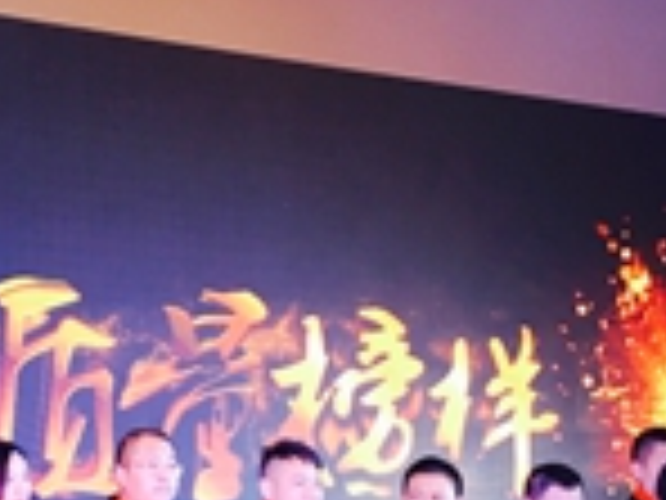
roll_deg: +1.5
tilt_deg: +4.5
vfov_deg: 14.9
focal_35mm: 98
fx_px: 1885
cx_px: 50
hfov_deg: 19.6
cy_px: 480
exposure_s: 1/33
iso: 32
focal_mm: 4.15
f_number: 2.2
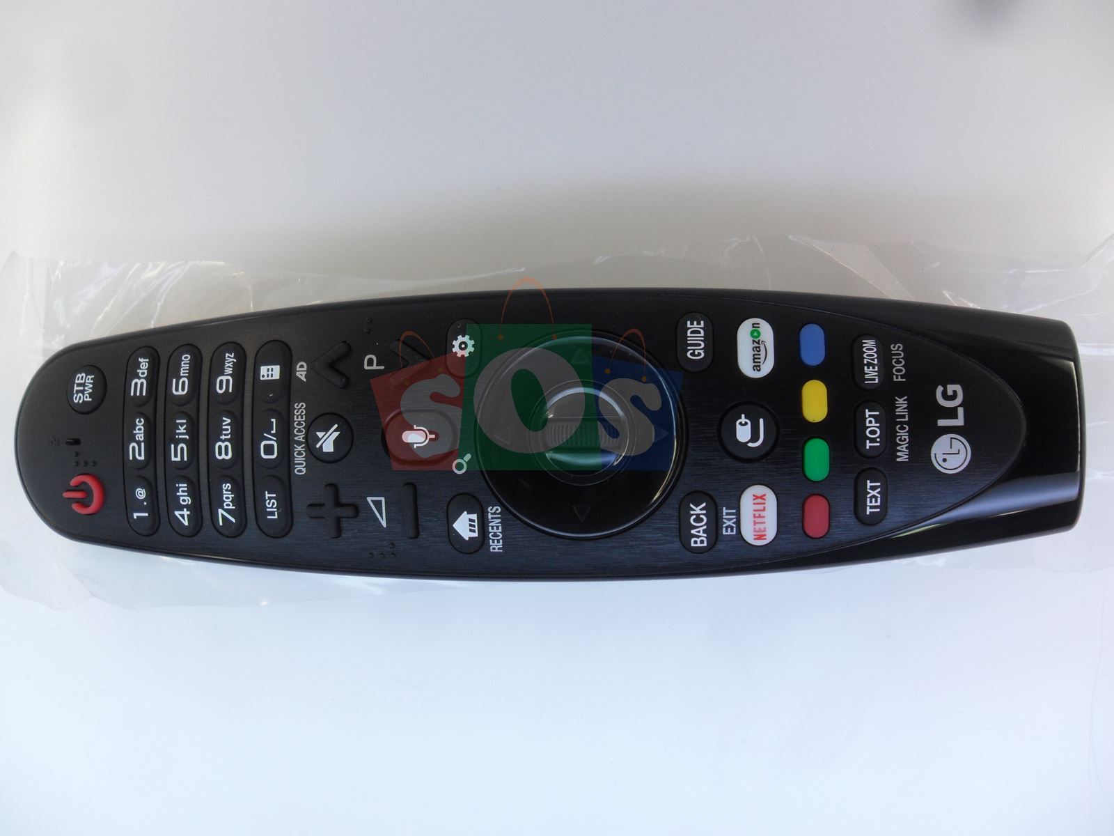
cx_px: 557
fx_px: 869
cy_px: 418
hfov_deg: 65.3
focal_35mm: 27
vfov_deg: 51.4
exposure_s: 1/60
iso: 100
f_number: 3.5
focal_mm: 4.9
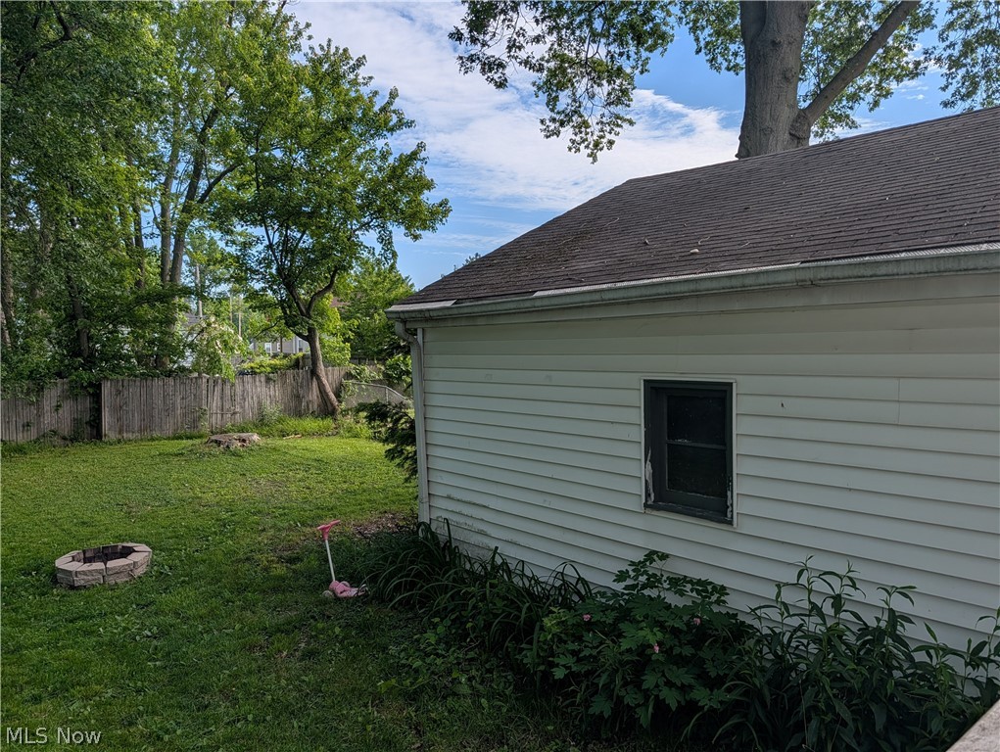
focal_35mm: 24
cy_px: 376
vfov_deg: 56.9
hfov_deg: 71.5
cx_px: 500
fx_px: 694
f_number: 1.68
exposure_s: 1/1294
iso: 19
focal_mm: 6.9
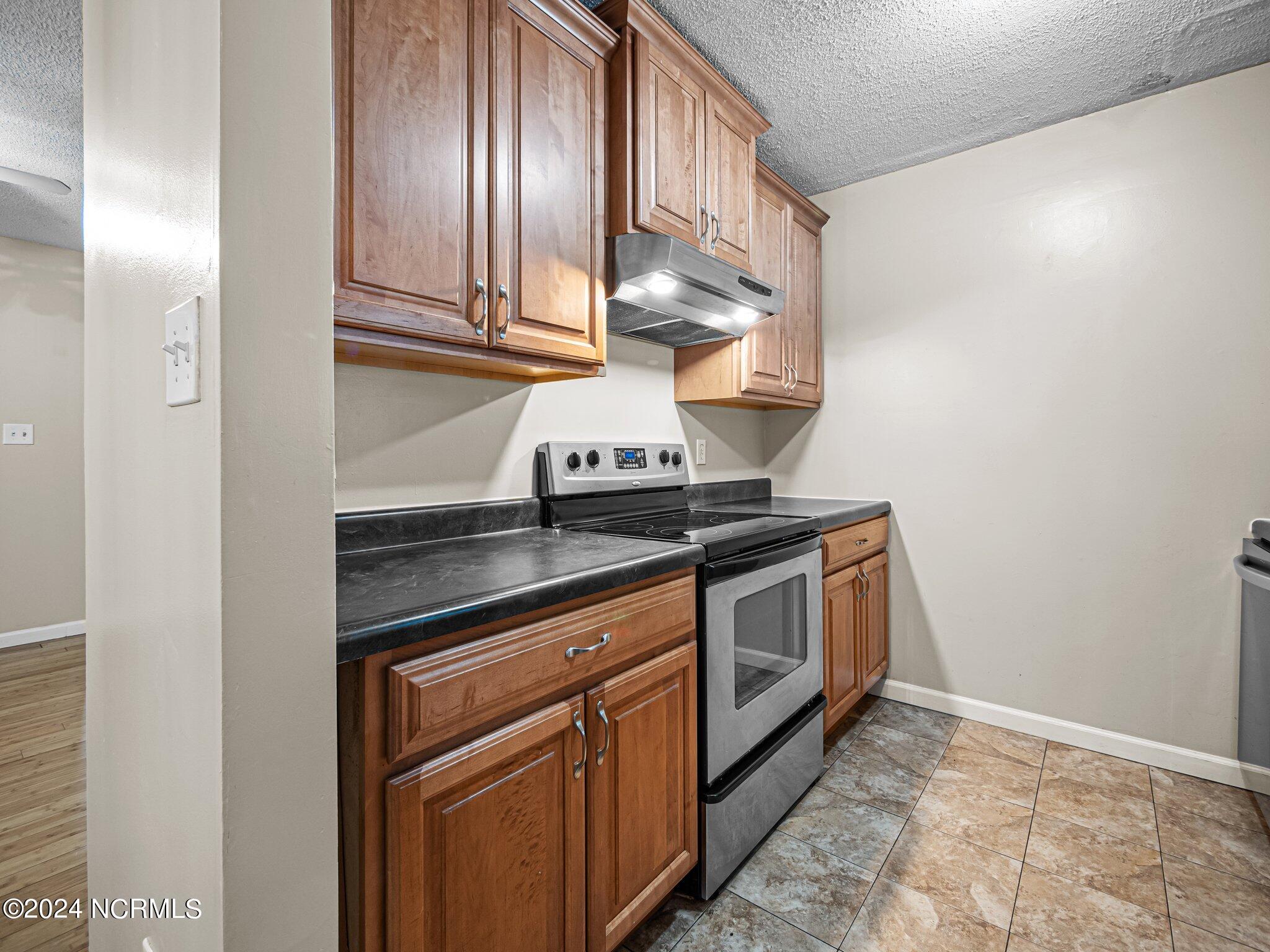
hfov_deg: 94.5
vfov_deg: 78.1
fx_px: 587
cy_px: 476
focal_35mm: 16
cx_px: 635
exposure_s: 1/4
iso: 200
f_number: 4
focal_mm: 8
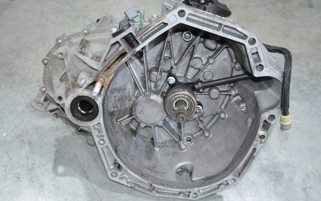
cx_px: 160
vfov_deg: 29.9
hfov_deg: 46.2
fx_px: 376
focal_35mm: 43
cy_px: 103
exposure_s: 1/60
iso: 1400
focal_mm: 28
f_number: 4.5
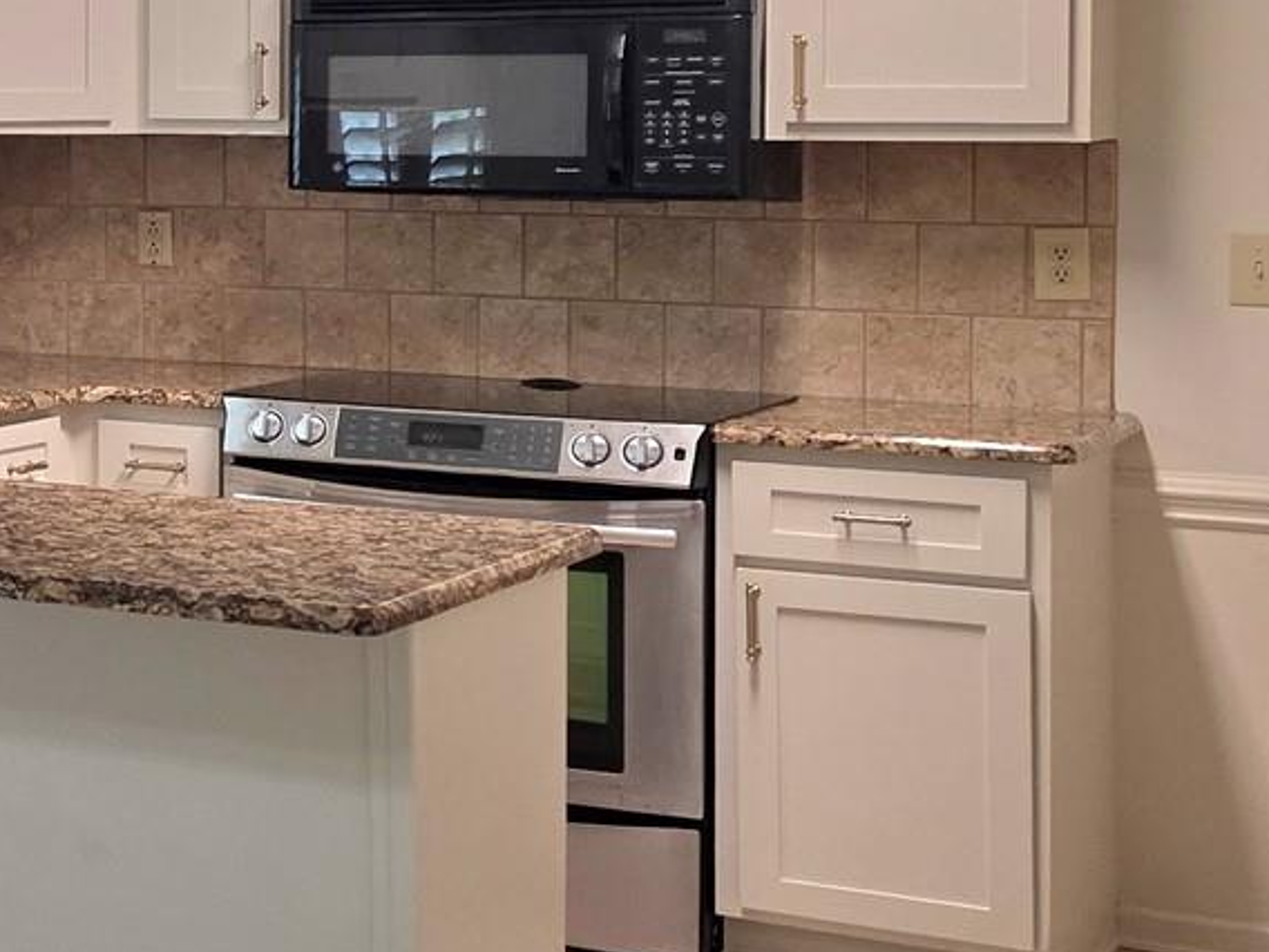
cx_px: -1003
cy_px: 174
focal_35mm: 83
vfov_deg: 17.6
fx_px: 3043
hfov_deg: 18.5
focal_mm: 6.3
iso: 125
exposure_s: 1/120
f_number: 1.7
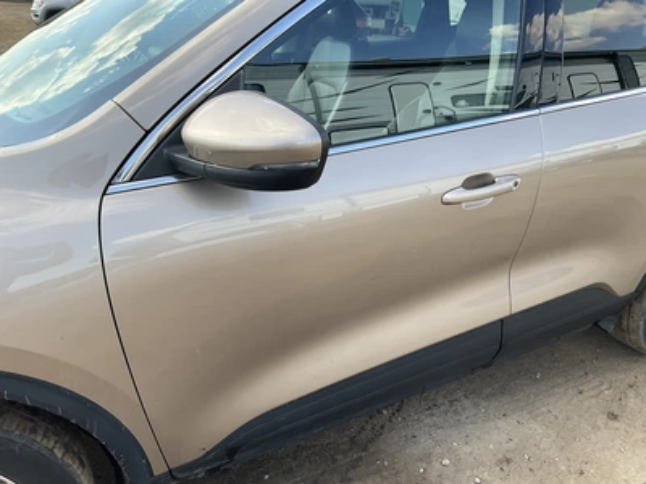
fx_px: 541
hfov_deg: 61.7
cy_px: 242
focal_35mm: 29
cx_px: 323
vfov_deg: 48.2
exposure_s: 1/348
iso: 25
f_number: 1.8
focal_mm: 3
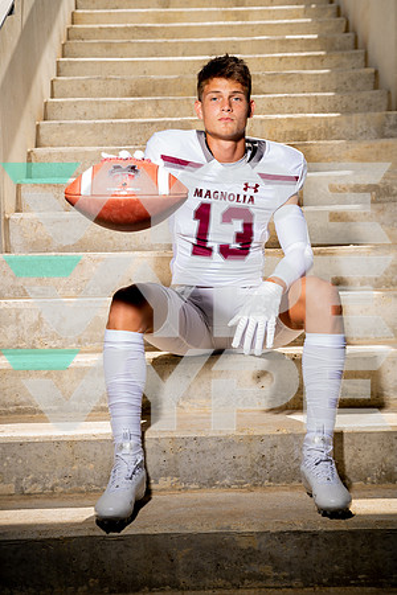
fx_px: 860
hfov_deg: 26.0
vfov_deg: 38.2
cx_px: 198
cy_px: 298
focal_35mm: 52
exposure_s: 1/250
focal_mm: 52
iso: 100
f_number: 5
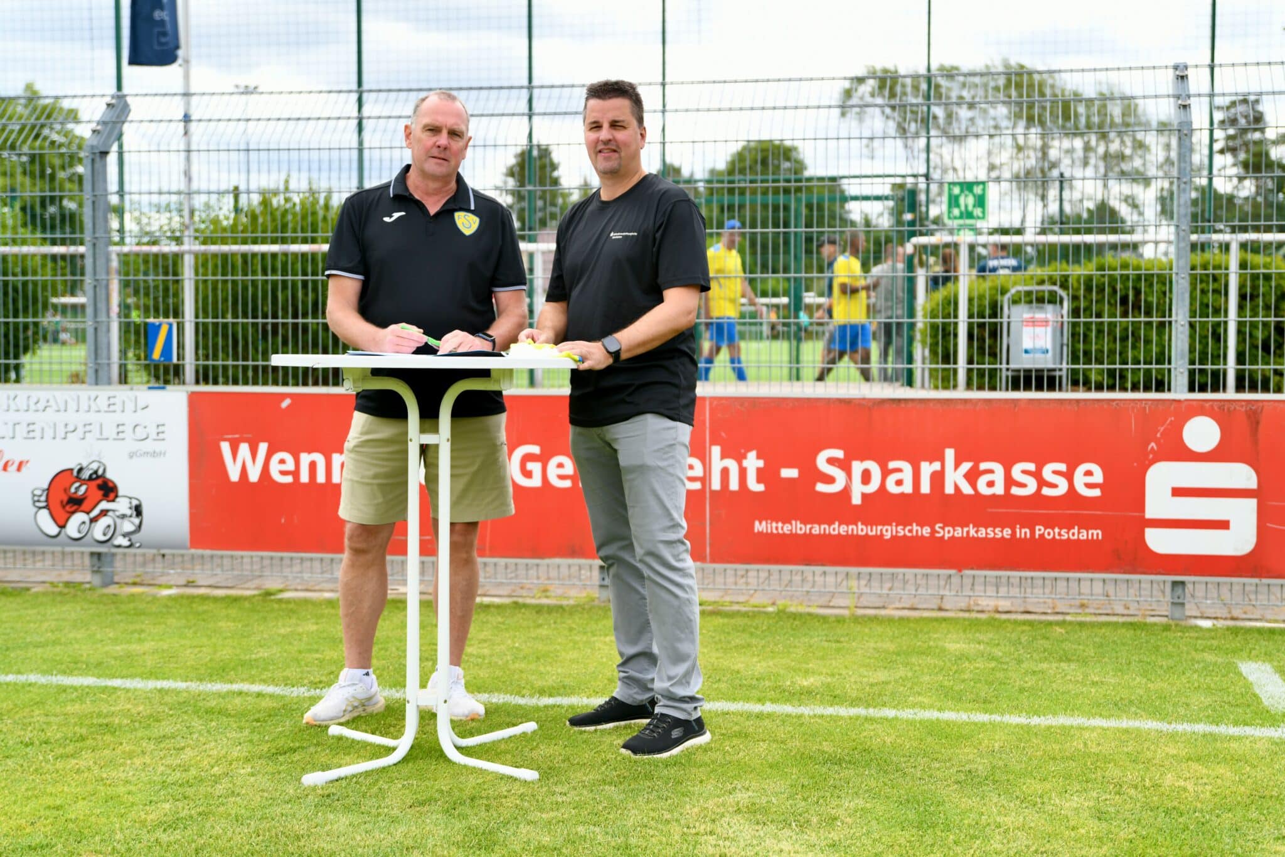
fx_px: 1606
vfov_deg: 29.9
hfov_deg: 43.6
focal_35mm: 45
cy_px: 428
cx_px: 642
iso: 200
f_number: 2.8
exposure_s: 1/1250
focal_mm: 45
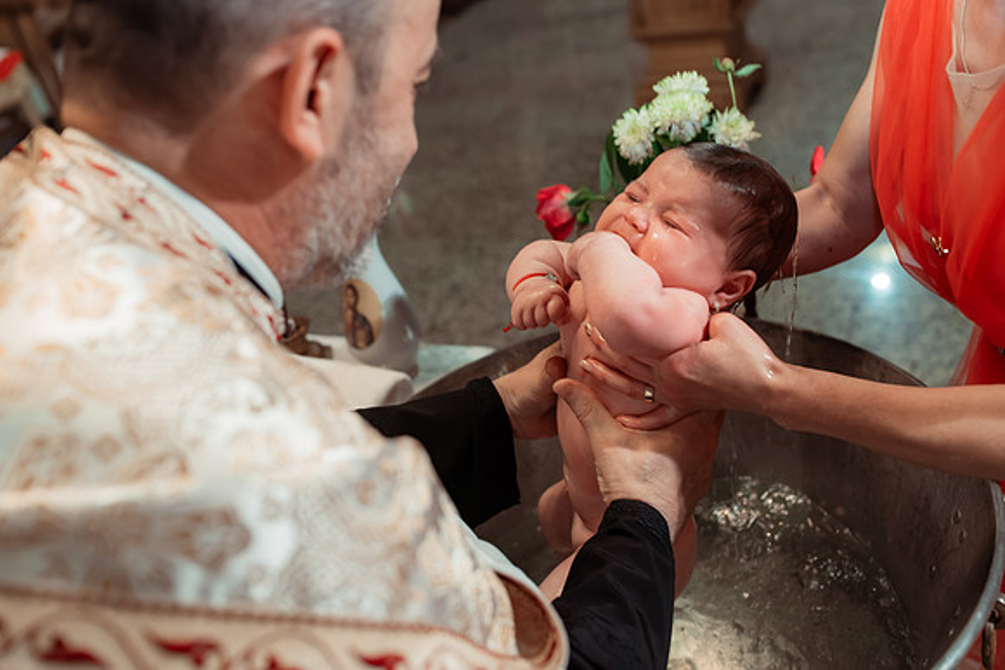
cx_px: 502
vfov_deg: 37.9
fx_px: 977
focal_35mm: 35
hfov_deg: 54.4
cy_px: 335
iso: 1600
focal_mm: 35
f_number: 3.5
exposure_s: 1/200
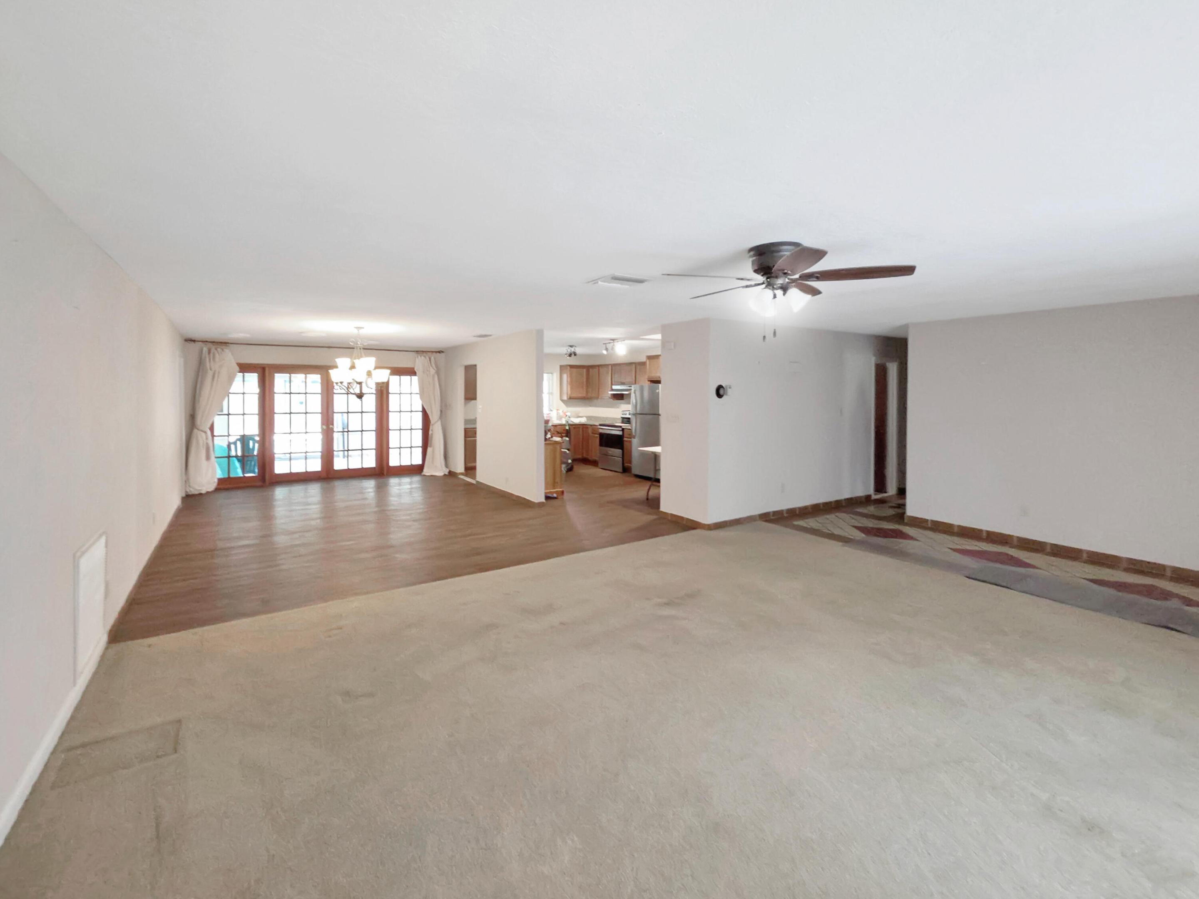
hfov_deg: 106.2
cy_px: 450
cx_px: 600
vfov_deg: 89.9
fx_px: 450
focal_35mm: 13
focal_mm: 2.2
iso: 320
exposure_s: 1/60
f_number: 2.2
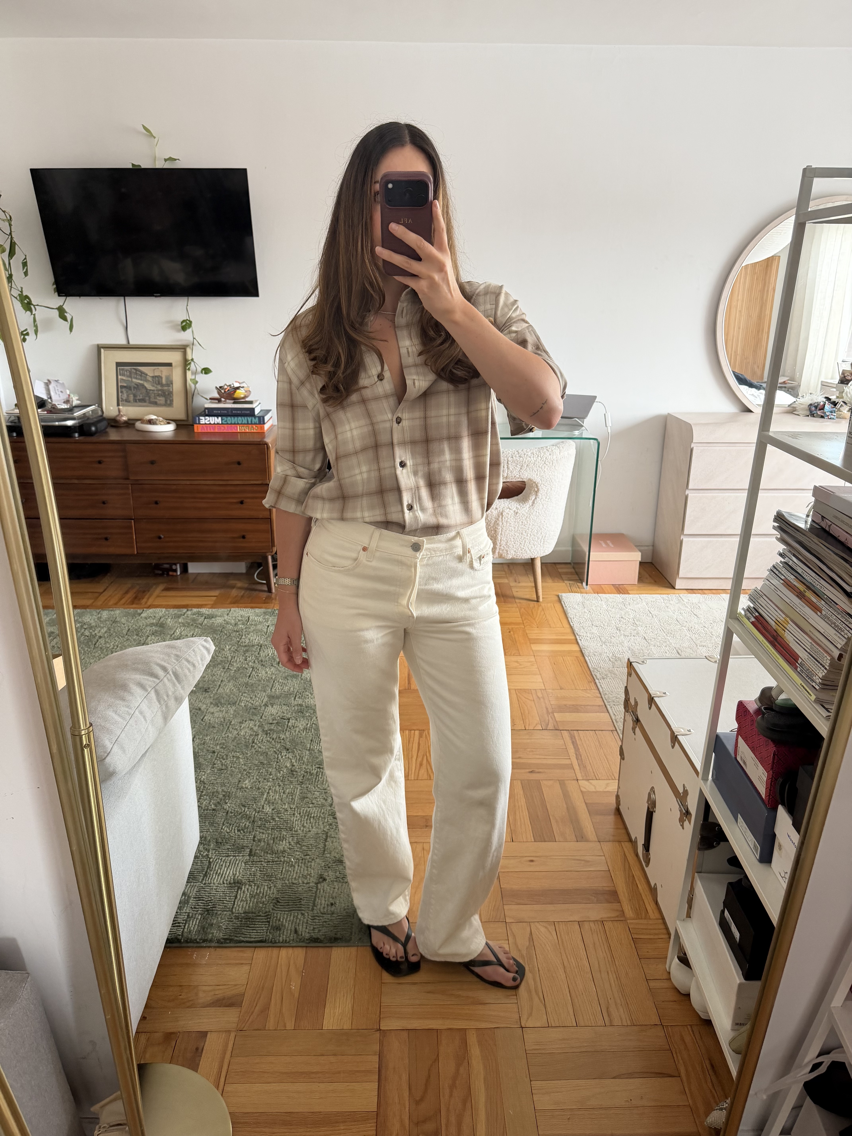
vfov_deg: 71.6
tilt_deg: -29.8
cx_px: 426
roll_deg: -0.8
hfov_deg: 56.8
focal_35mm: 24
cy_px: 568
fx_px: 788
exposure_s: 1/60
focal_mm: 6.76
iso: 250
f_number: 1.78
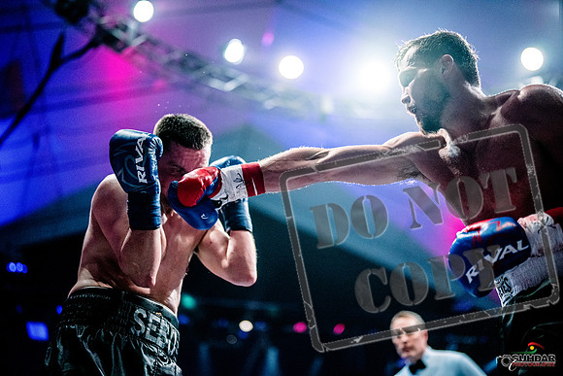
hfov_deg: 39.6
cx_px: 282
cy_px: 188
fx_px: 782
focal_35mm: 50
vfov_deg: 27.0
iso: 6400
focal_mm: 50
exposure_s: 1/1600
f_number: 1.4
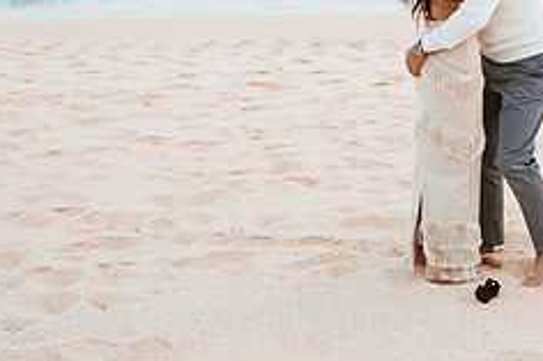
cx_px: 508
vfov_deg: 22.3
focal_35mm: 59
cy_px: 22
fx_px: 889
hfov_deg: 32.0
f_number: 2.8
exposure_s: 1/4000
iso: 250
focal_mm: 24
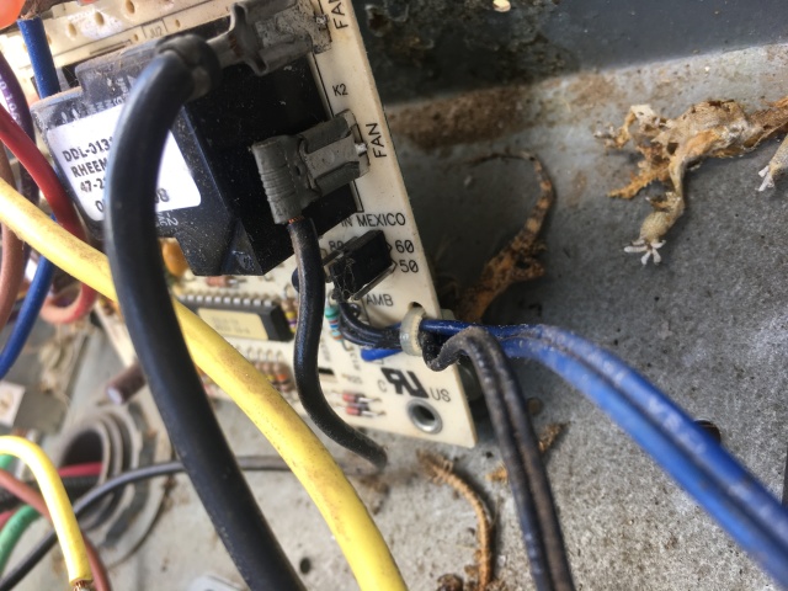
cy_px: 296
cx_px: 394
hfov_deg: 61.7
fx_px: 660
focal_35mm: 29
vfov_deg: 48.2
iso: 25
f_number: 2.2
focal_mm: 4.15
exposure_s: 1/60
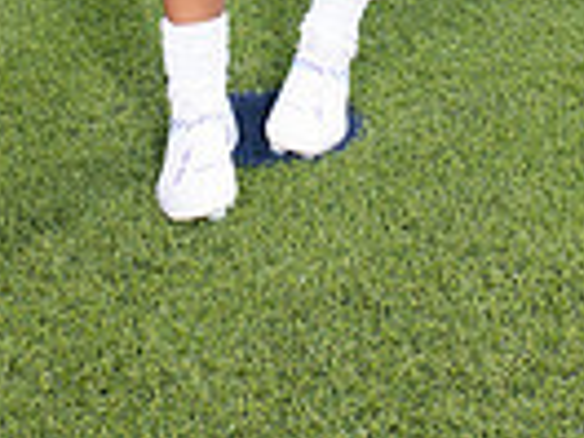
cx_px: 270
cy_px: -553
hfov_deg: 15.8
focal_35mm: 125
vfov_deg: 10.5
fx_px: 2109
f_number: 7.1
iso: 125
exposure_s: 1/320
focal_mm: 38
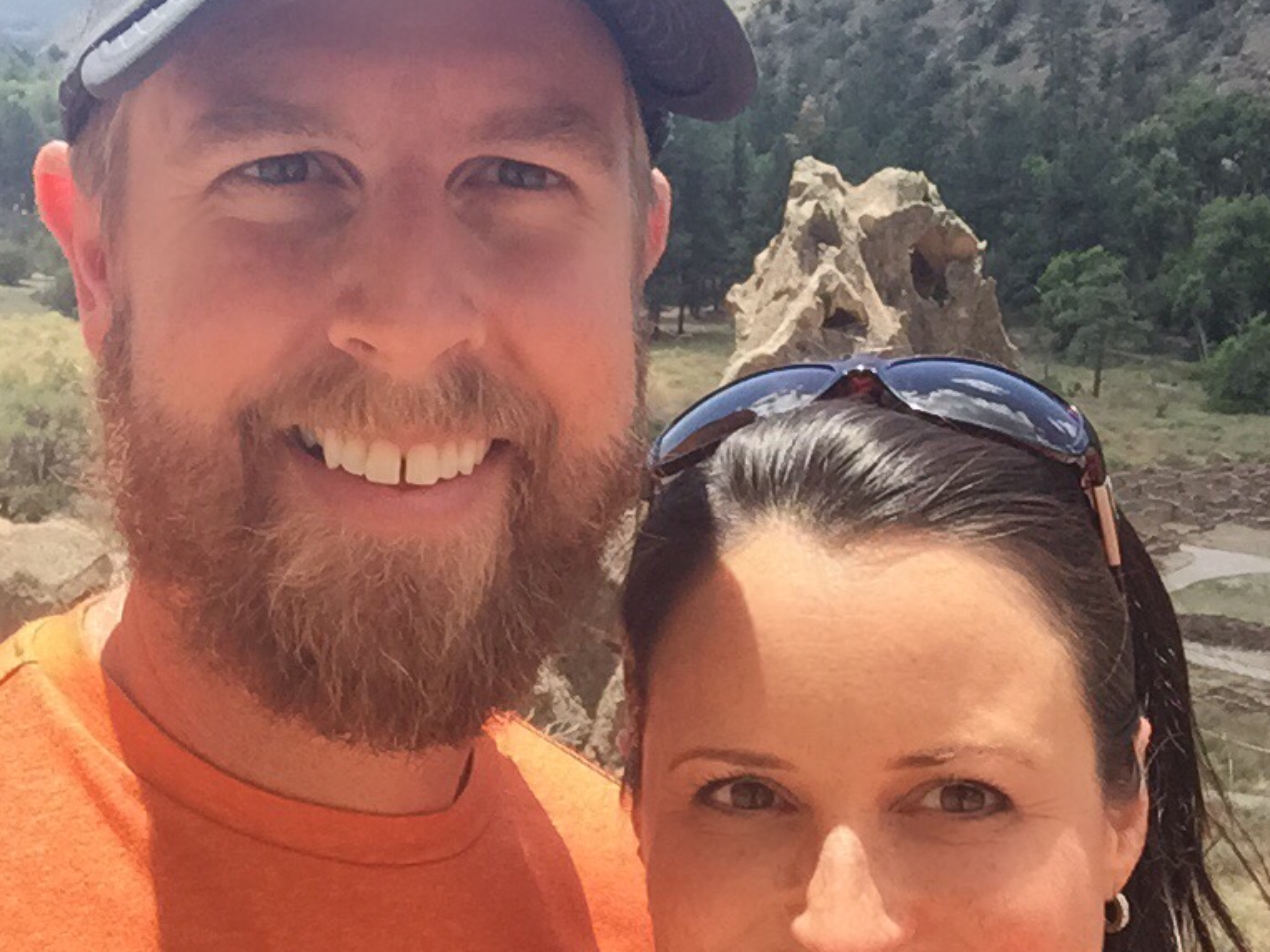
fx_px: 1907
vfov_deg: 27.5
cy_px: 741
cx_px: 549
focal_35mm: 52
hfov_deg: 36.8
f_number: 2.2
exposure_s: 1/553
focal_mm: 2.65
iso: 32
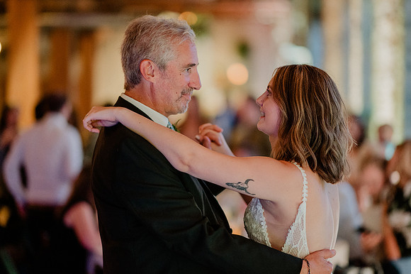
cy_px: 137
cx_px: 204
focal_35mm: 106
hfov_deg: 19.2
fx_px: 1214
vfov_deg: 12.9
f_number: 1.4
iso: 3200
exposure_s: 1/320
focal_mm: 105
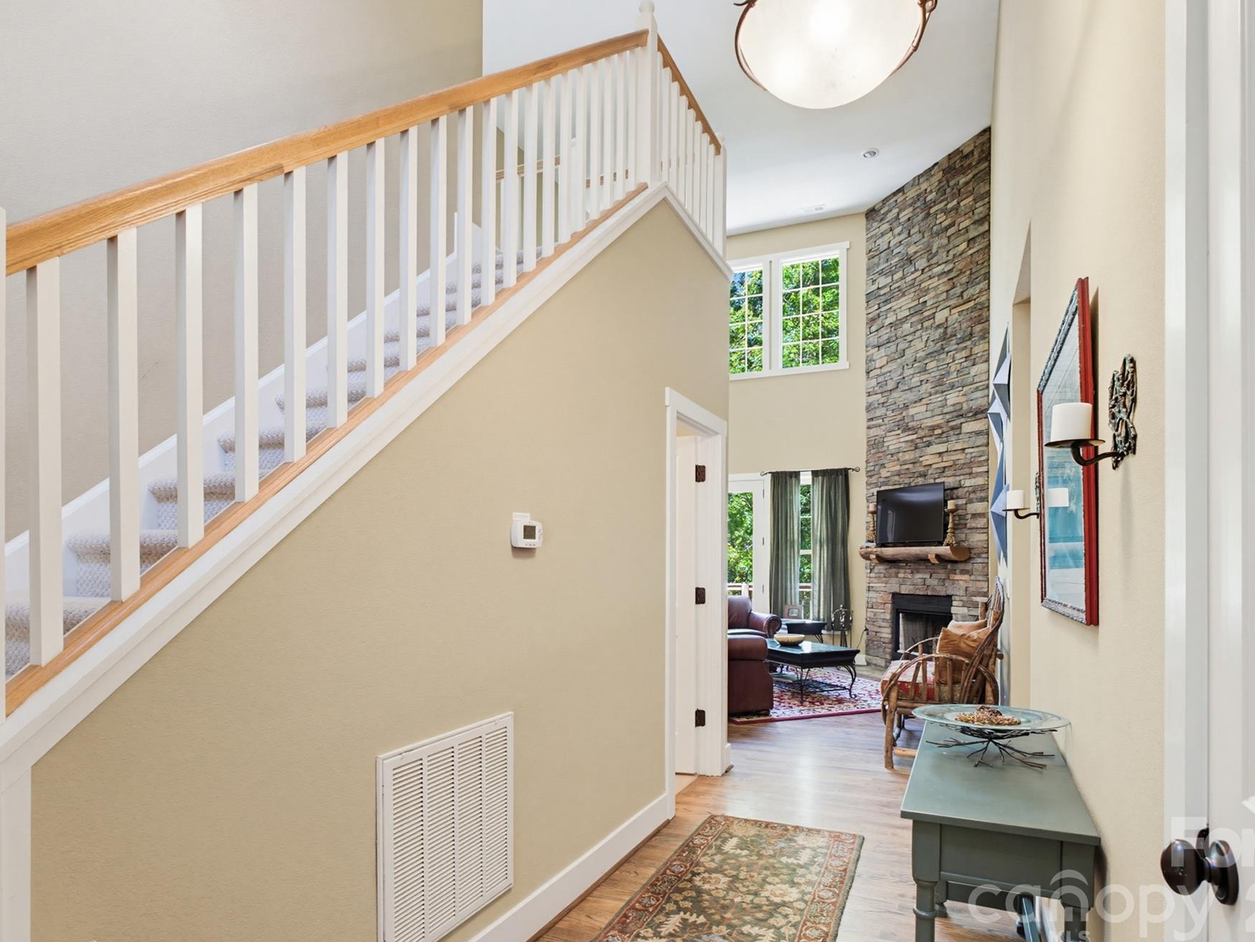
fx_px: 653
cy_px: 468
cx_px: 666
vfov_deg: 71.6
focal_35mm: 18
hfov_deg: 87.6
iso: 100
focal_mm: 11
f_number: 8
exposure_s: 2
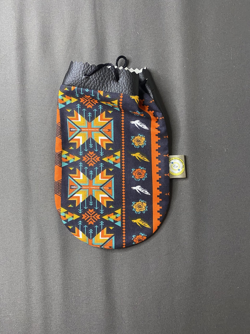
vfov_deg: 67.3
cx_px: 125
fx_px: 250
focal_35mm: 26
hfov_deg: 53.1
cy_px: 167
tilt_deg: -89.8
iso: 400
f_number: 1.8
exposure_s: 1/50
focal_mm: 4.25
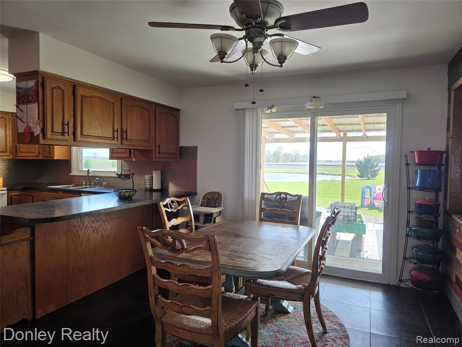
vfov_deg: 58.9
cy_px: 174
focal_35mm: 23
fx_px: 307
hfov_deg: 73.9
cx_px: 231
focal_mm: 6.3
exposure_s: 1/120
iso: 80
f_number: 1.7
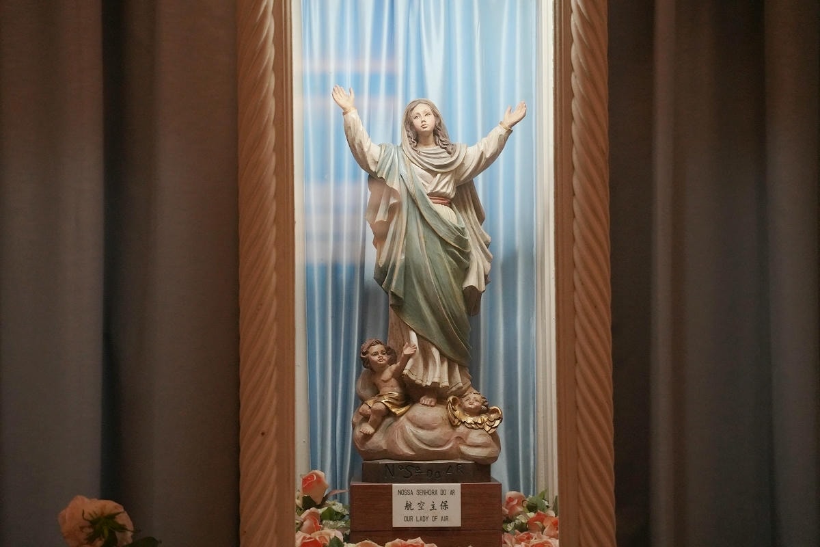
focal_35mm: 75
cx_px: 410
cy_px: 274
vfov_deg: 18.2
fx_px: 1708
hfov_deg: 27.0
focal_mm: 75
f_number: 4
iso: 5000
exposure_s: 1/160
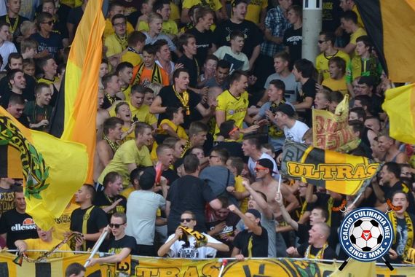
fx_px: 2507
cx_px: 208
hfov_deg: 9.5
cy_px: 138
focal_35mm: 218
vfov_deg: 6.3
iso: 400
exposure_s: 1/1000
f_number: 4.5
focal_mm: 145
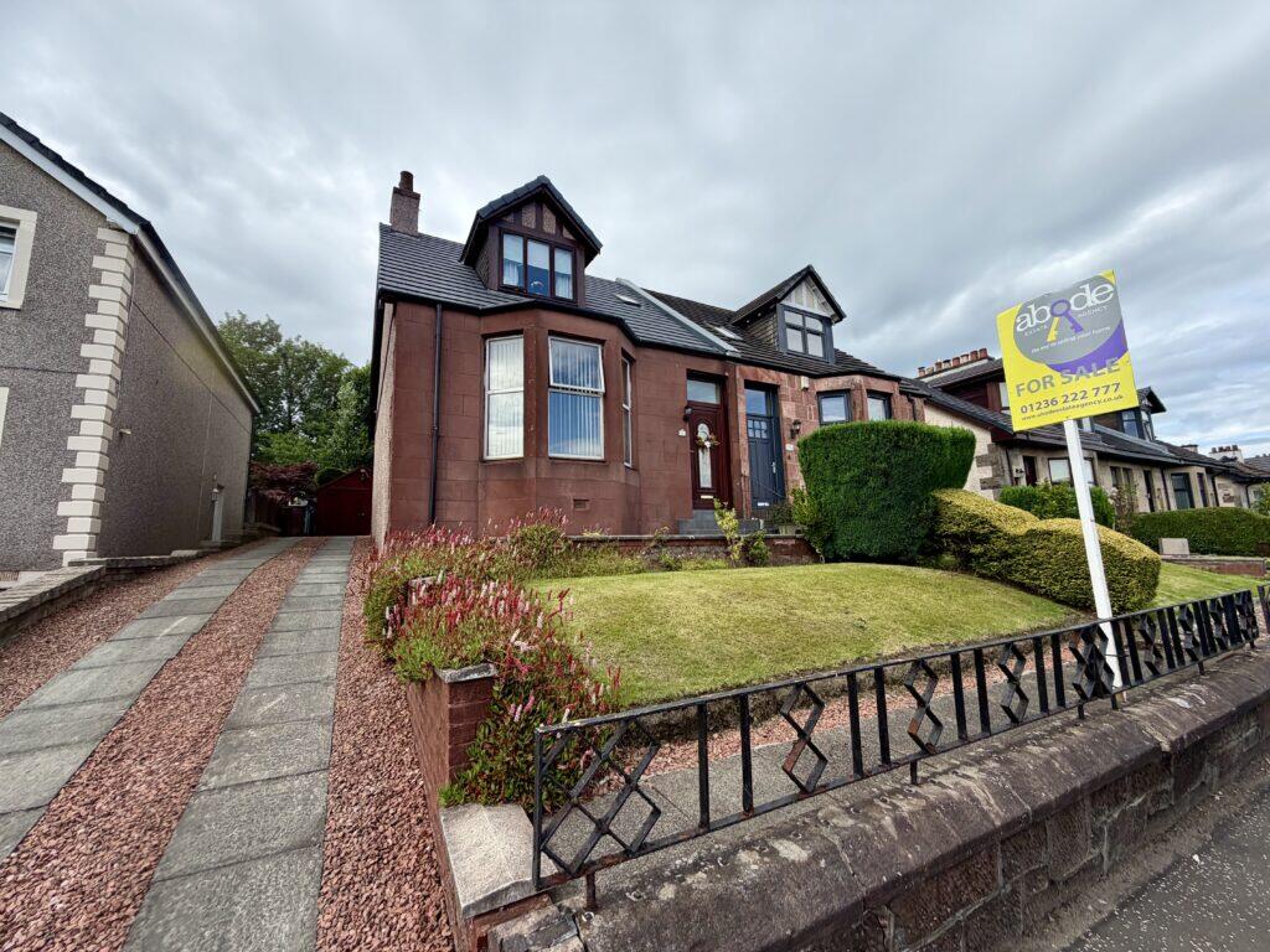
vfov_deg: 85.7
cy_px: 476
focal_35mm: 14
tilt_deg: +8.6
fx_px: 514
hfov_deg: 102.1
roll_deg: +1.5
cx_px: 635
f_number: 2.2
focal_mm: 2.22
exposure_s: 1/770
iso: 32
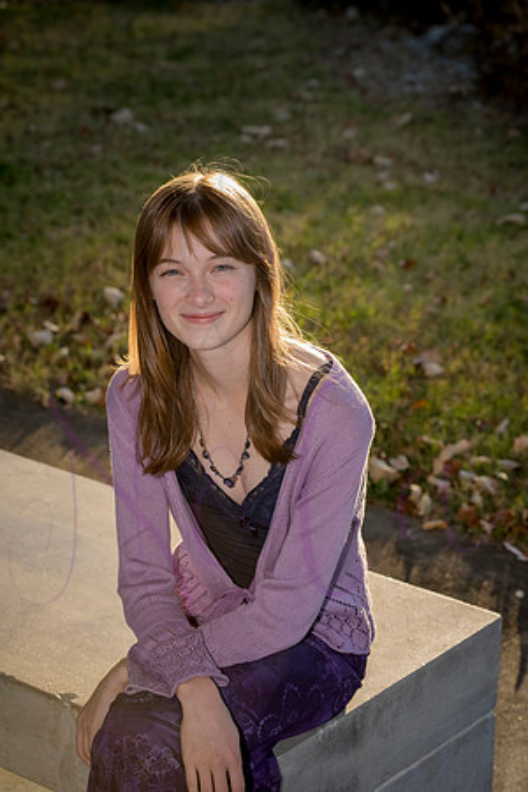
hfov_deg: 15.9
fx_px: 1892
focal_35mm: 86
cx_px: 264
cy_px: 396
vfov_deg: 23.6
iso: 800
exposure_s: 1/400
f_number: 8
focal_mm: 86
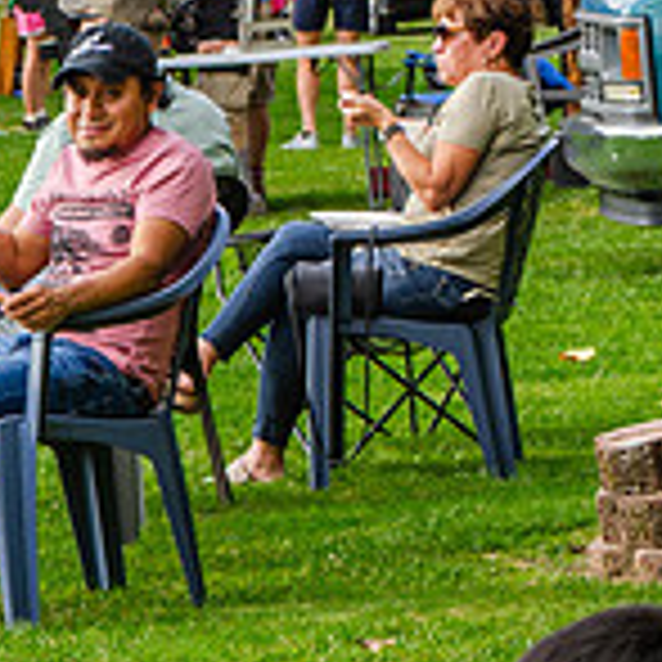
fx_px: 10883
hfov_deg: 3.5
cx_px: -419
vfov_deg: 3.5
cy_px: 811
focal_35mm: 503
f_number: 7.1
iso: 200
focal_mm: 100
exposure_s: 1/200
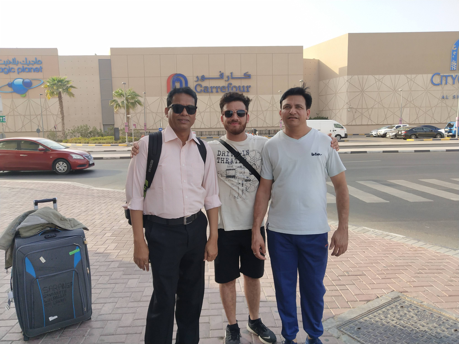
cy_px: 172
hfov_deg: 60.0
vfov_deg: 46.8
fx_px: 398
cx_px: 230
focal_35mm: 30
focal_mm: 3.95
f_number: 1.8
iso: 128
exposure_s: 1/964
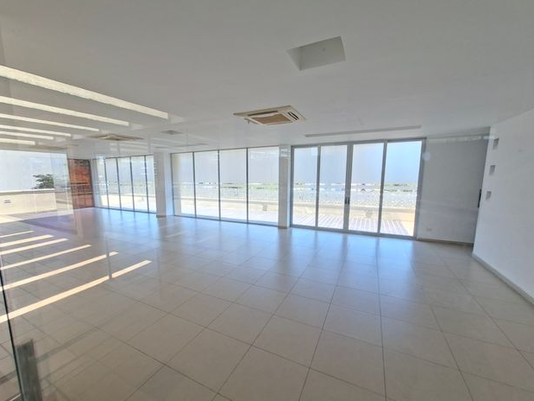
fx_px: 216
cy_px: 209
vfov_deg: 85.6
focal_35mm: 14
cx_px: 248
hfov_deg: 101.9
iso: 40
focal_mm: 1.74
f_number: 2.2
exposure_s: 1/120
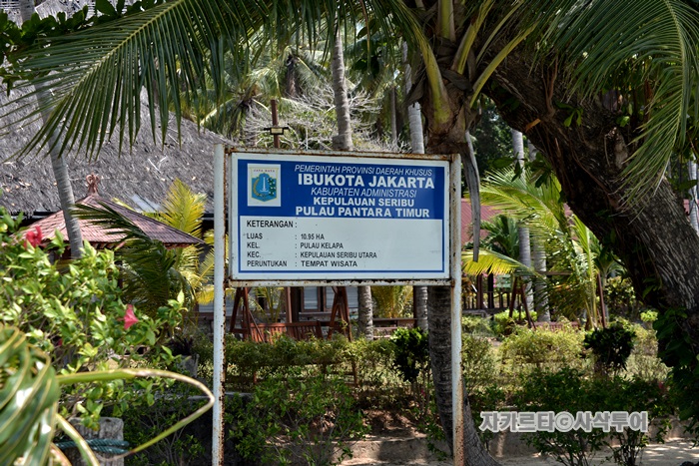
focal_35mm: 70
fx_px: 1359
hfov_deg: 28.8
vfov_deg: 19.5
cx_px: 350
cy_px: 233
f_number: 9
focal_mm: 70
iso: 250
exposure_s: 1/320
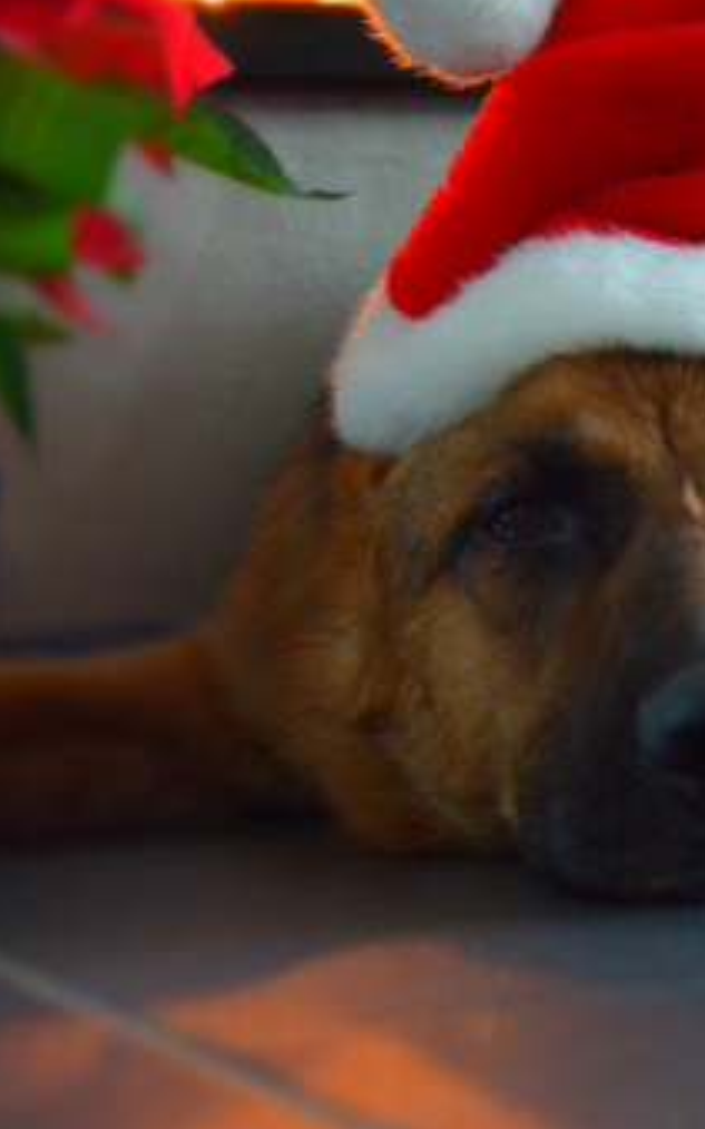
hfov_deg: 13.8
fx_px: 2920
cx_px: 436
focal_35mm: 95
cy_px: 431
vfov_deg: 21.8
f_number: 4.5
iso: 800
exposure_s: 1/5
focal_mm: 35
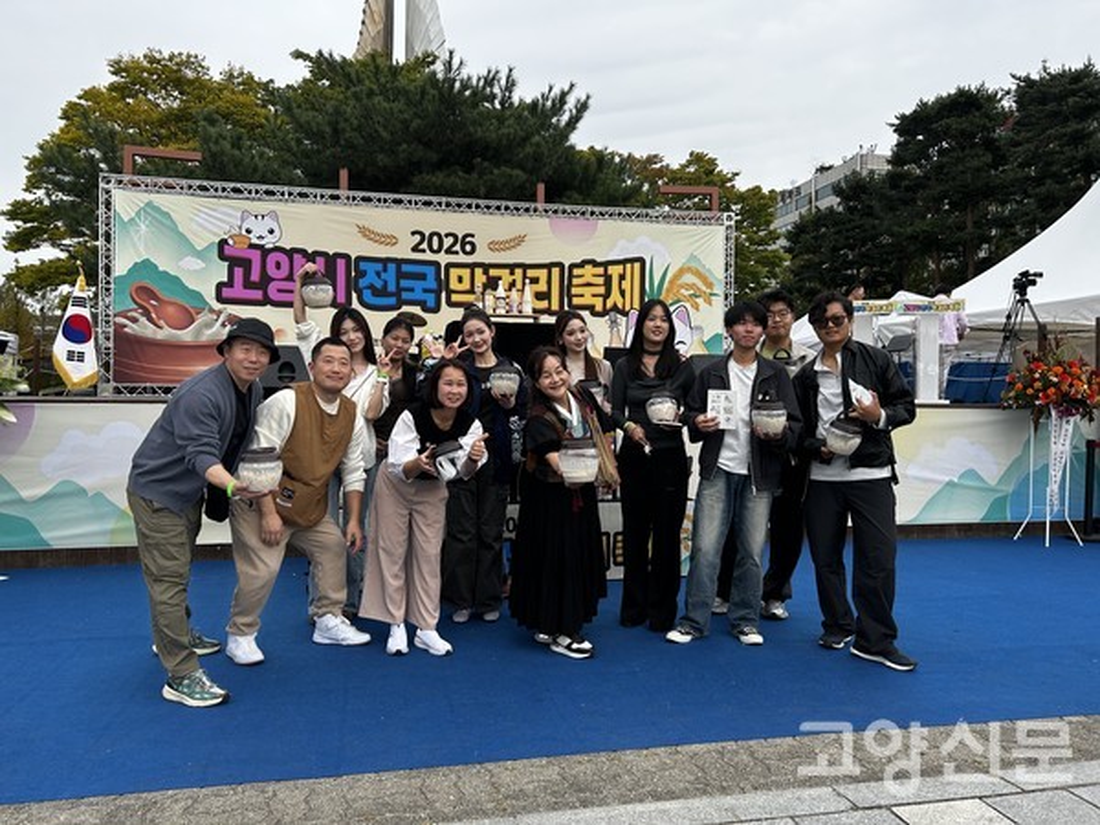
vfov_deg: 53.1
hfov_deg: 67.3
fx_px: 826
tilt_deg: -1.2
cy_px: 412
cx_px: 550
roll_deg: -0.5
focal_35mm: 26
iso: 50
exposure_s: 1/1196
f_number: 1.5
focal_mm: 5.7
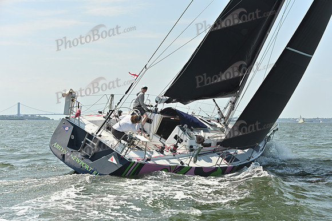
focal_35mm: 70
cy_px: 110
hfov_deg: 28.8
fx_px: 646
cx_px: 166
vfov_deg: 19.5
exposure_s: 1/2000
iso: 320
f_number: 6.3
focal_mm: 70
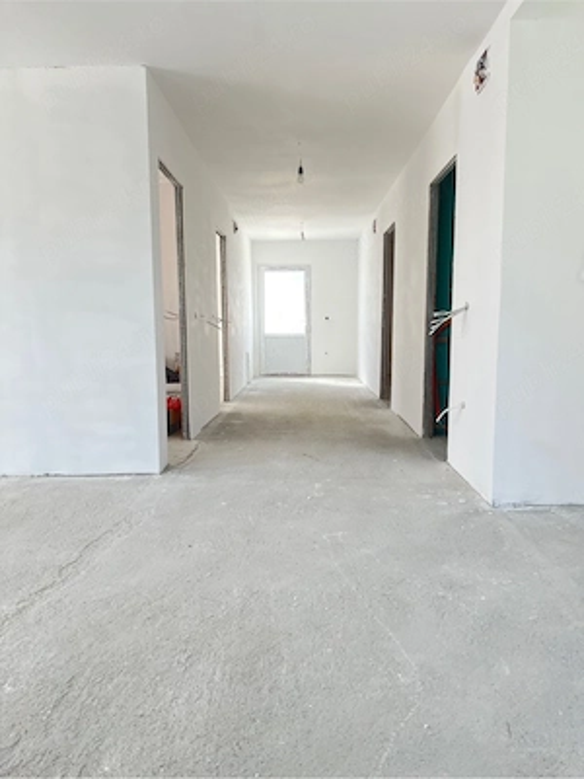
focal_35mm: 26
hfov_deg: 53.1
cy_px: 390
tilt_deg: -7.8
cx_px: 292
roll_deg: +0.7
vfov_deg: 67.3
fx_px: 585
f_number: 1.5
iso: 80
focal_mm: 5.7
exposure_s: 1/121
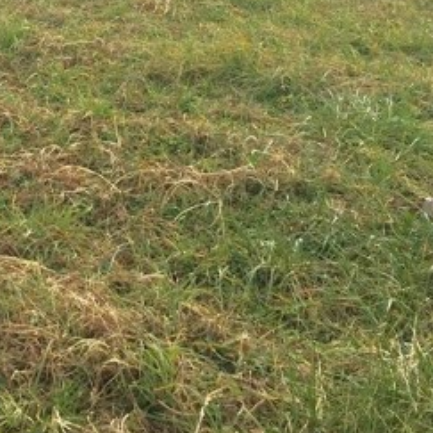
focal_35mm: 81
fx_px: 1146
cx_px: 64
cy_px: 80
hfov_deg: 21.0
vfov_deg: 21.1
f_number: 2.2
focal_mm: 4.15
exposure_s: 1/694
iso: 32
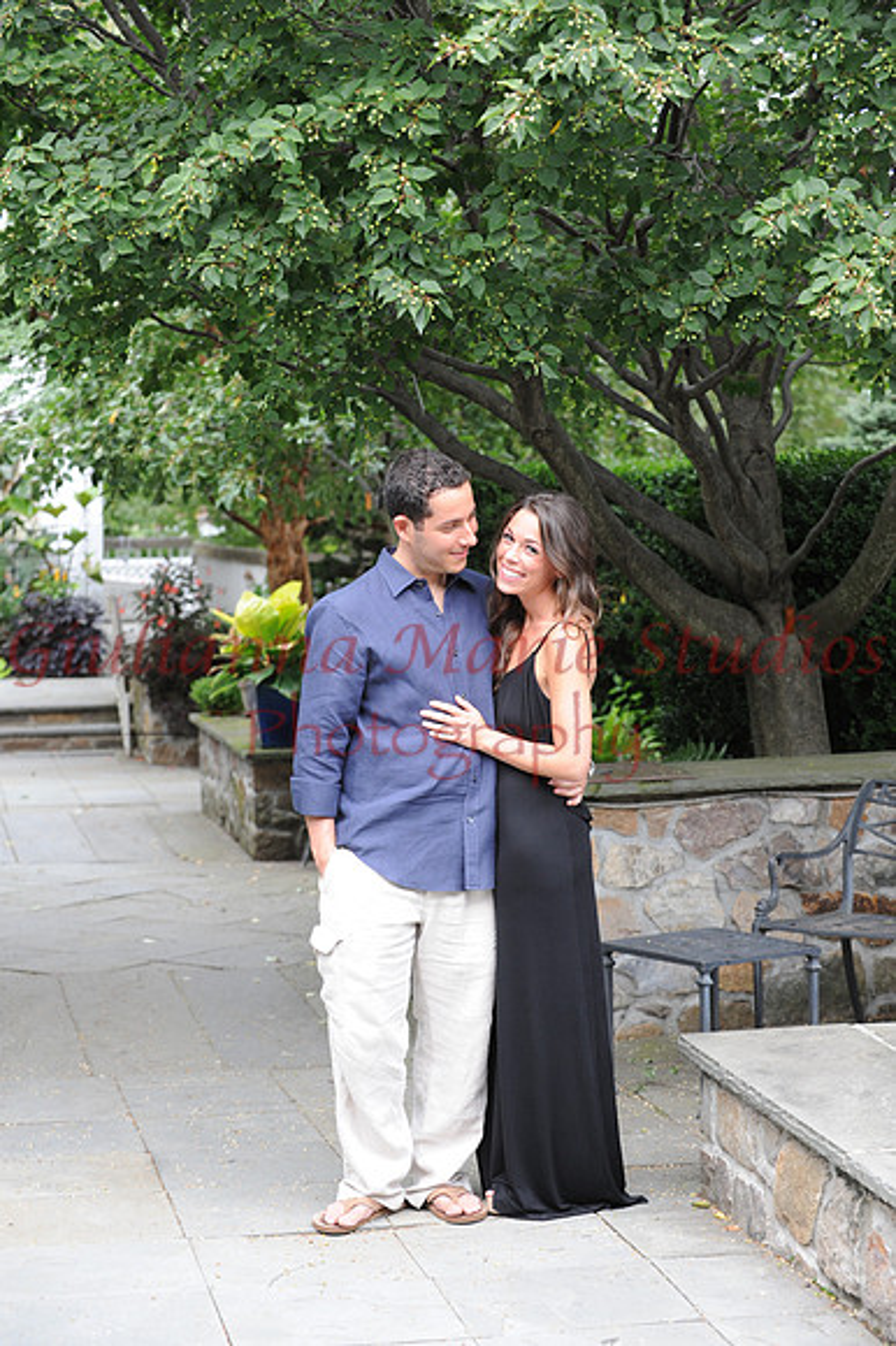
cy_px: 673
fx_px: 2616
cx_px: 448
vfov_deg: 28.9
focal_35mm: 70
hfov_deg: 19.4
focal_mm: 70
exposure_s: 1/125
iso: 500
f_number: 5.6
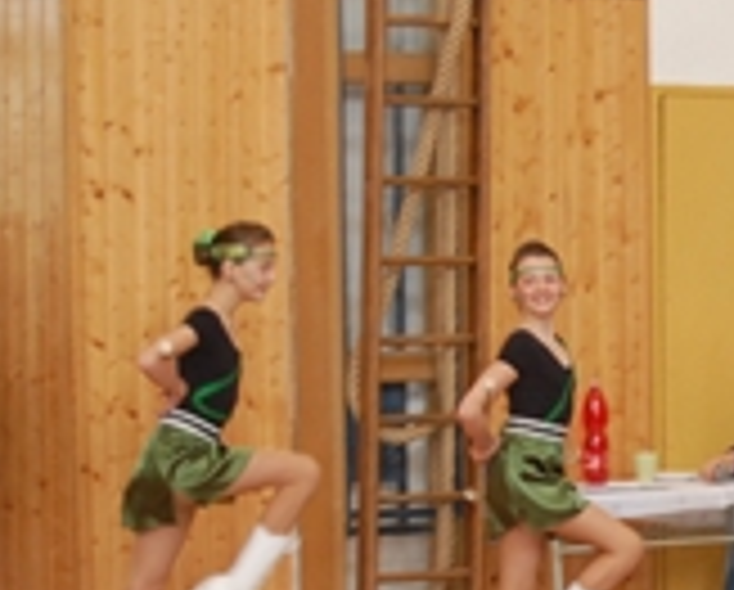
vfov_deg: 7.8
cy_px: 536
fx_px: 4309
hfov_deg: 9.6
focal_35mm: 198
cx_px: 914
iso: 1000
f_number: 5.3
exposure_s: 1/60
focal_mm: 46
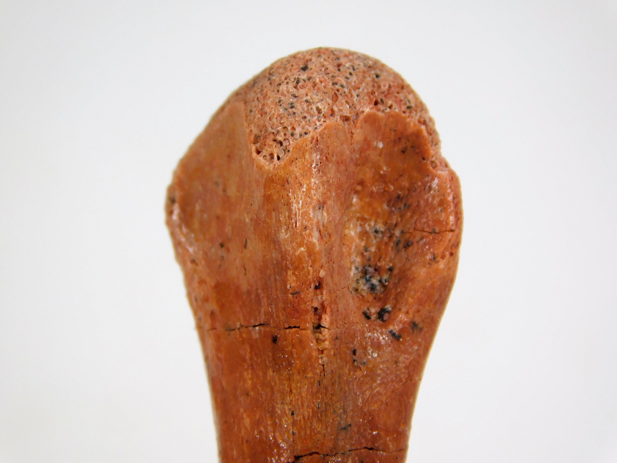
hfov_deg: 8.5
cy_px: 232
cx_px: 308
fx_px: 4135
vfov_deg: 6.4
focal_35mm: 232
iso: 125
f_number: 5.6
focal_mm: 41.3
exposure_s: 1/125
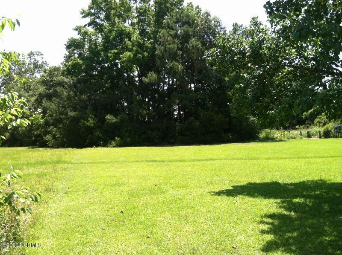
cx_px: 171
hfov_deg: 52.7
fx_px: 345
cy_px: 128
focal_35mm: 35
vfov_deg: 40.6
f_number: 2.8
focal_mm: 3.85
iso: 80
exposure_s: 1/411
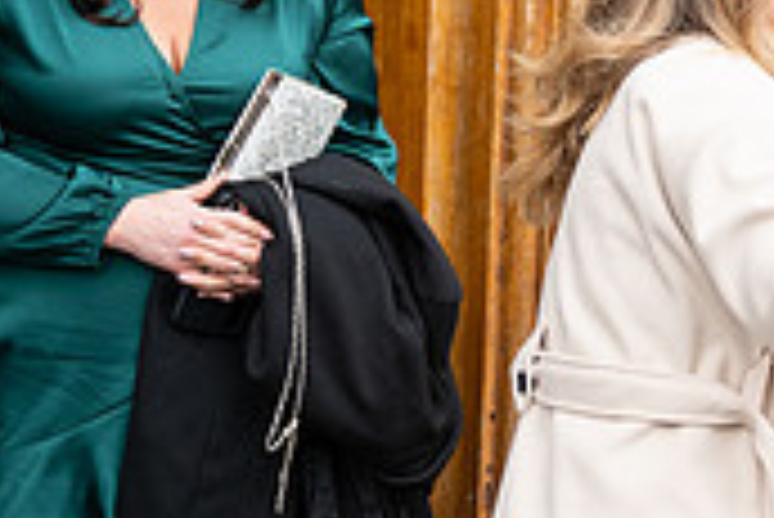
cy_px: 236
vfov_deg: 10.7
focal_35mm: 128
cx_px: 1292
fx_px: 2754
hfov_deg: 14.5
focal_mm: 38
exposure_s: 1/160
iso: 125
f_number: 3.5
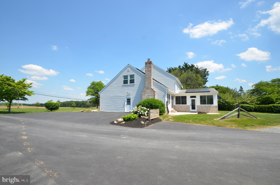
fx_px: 116
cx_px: 140
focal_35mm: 15
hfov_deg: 100.5
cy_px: 92
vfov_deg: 77.1
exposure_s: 1/250
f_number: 8
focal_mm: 10
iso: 110
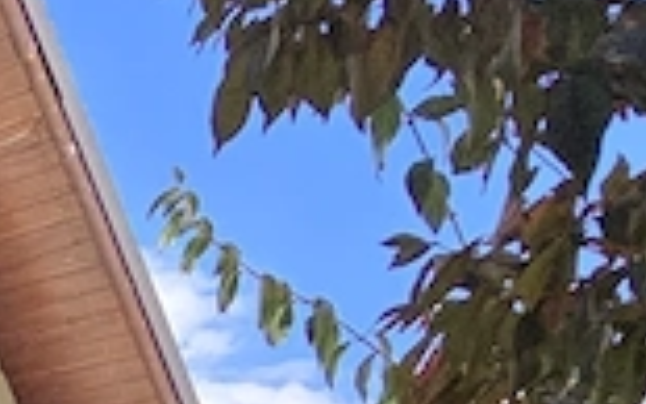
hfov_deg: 17.3
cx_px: -621
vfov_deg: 12.4
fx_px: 1567
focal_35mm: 89
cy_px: 891
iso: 64
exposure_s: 1/2000
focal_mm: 2.2
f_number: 2.2
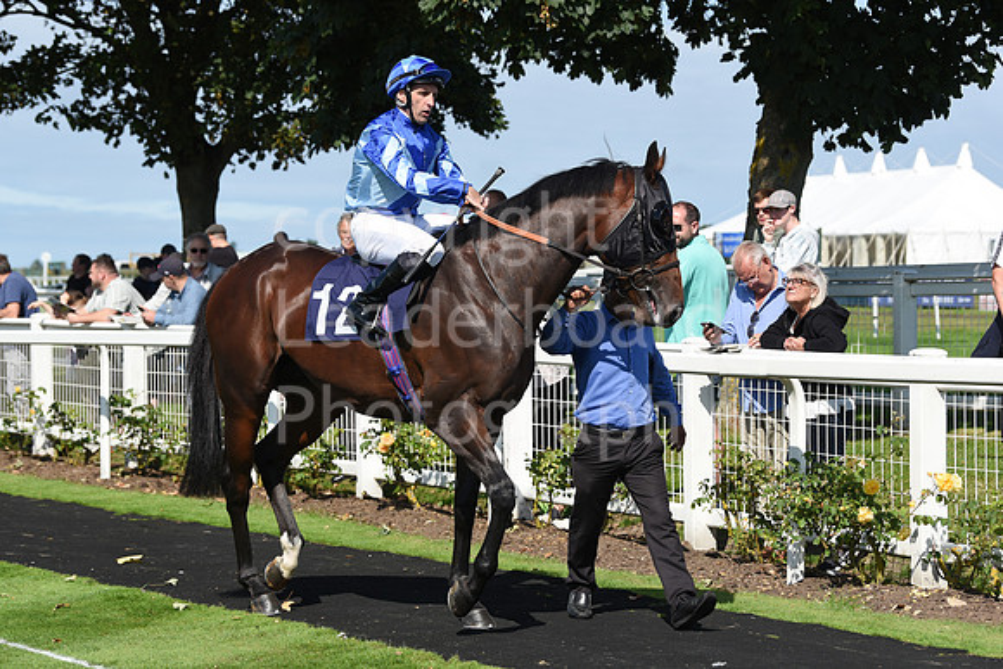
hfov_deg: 19.5
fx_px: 2926
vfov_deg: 13.0
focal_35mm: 105
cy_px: 334
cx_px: 502
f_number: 5.6
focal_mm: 105
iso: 400
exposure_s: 1/2500
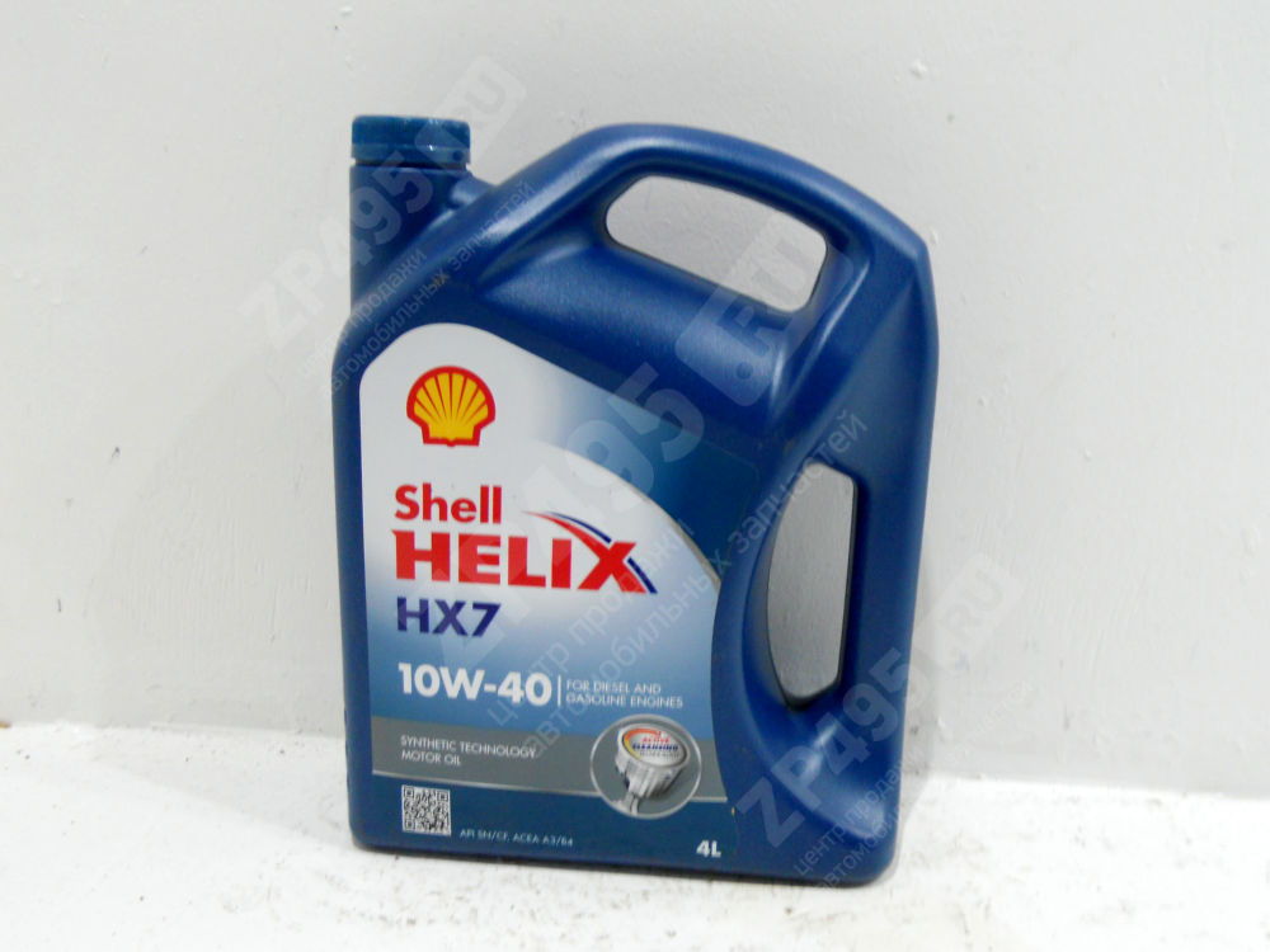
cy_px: 476
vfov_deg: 44.2
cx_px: 635
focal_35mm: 32
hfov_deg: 56.8
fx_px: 1174
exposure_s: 1/30
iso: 250
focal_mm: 5.8
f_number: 3.5
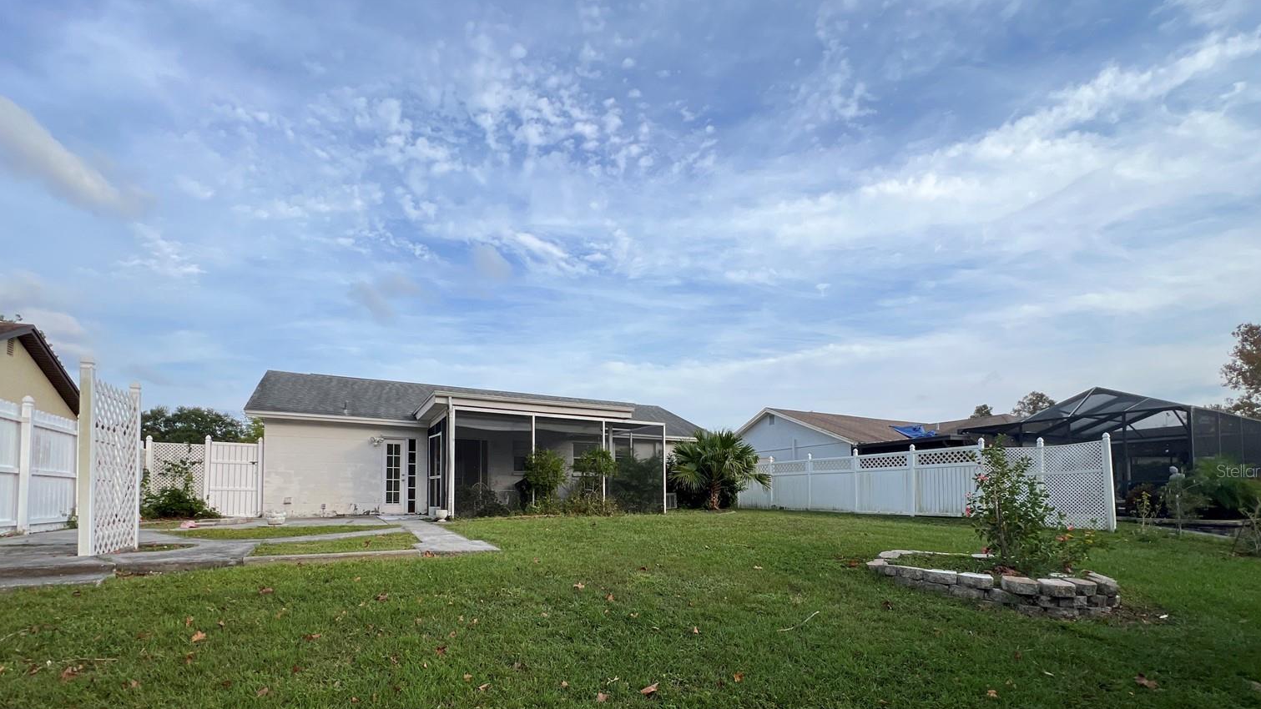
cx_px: 628
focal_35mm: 15
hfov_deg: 103.0
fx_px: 502
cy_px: 470
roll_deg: +0.3
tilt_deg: +2.0
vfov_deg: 68.6
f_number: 1.8
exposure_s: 1/797
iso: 32
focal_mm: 1.57
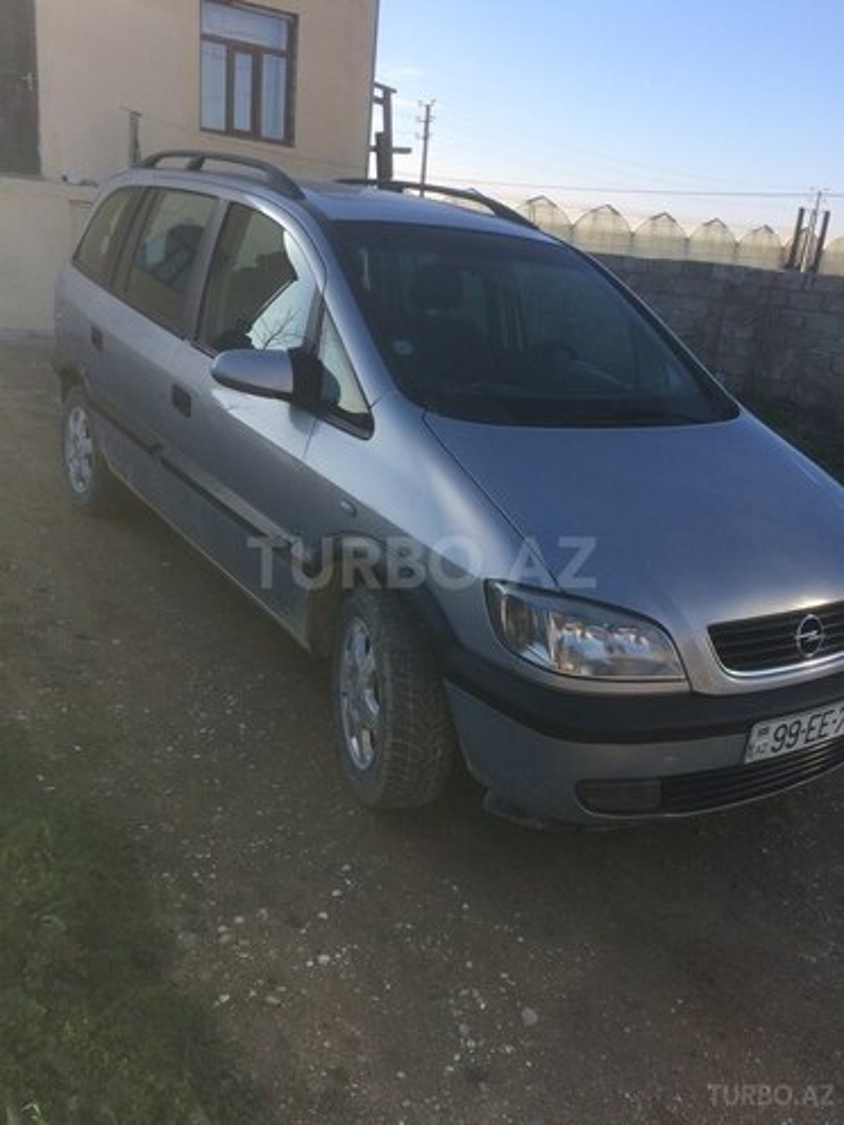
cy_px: 562
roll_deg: -6.9
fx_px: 943
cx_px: 422
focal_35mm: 29
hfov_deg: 48.2
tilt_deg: -15.6
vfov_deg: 61.7
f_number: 2.2
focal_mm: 4.15
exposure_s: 1/1282
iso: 32
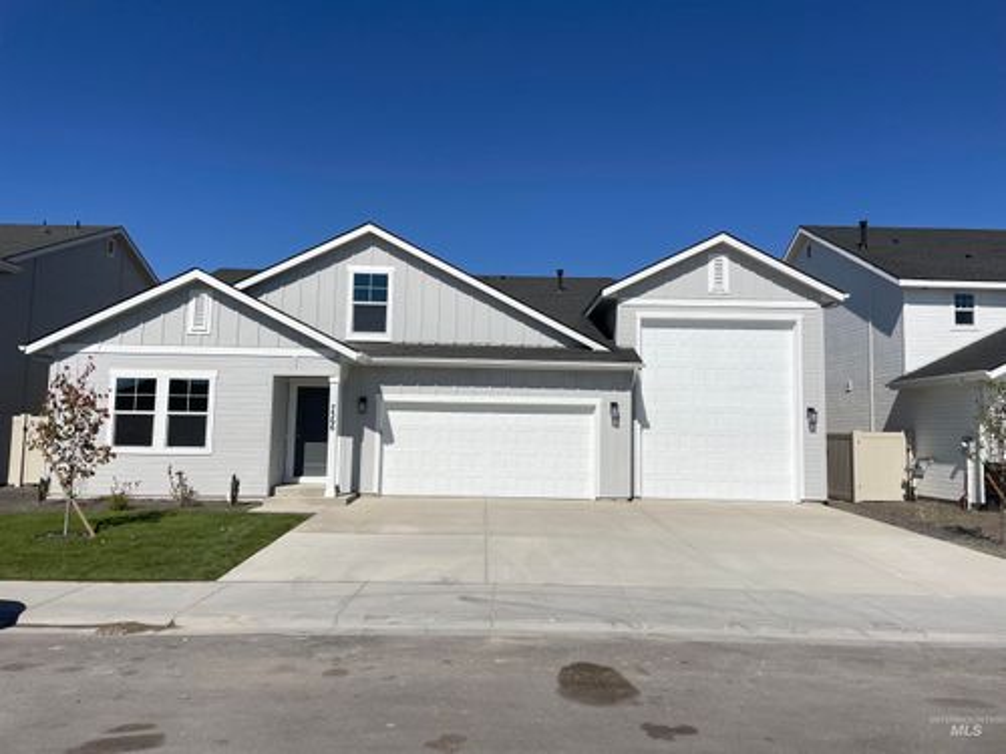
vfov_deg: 53.1
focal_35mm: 26
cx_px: 503
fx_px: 756
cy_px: 377
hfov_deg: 67.3
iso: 32
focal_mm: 4.2
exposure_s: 1/11905
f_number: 1.6
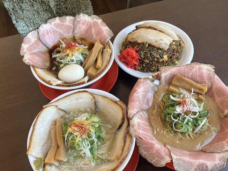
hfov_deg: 55.3
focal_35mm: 33
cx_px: 118
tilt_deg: -55.8
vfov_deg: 43.0
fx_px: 217
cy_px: 84
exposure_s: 1/120
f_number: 1.6
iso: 80
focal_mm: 5.1
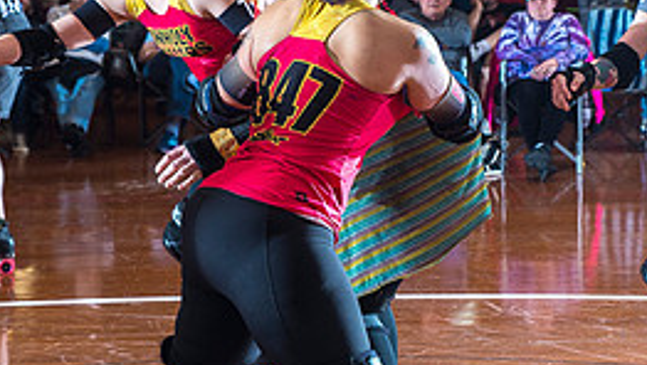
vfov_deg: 10.4
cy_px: 111
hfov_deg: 18.3
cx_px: 377
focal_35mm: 117
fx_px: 2009
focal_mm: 50
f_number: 5.6
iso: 800
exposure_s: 1/160
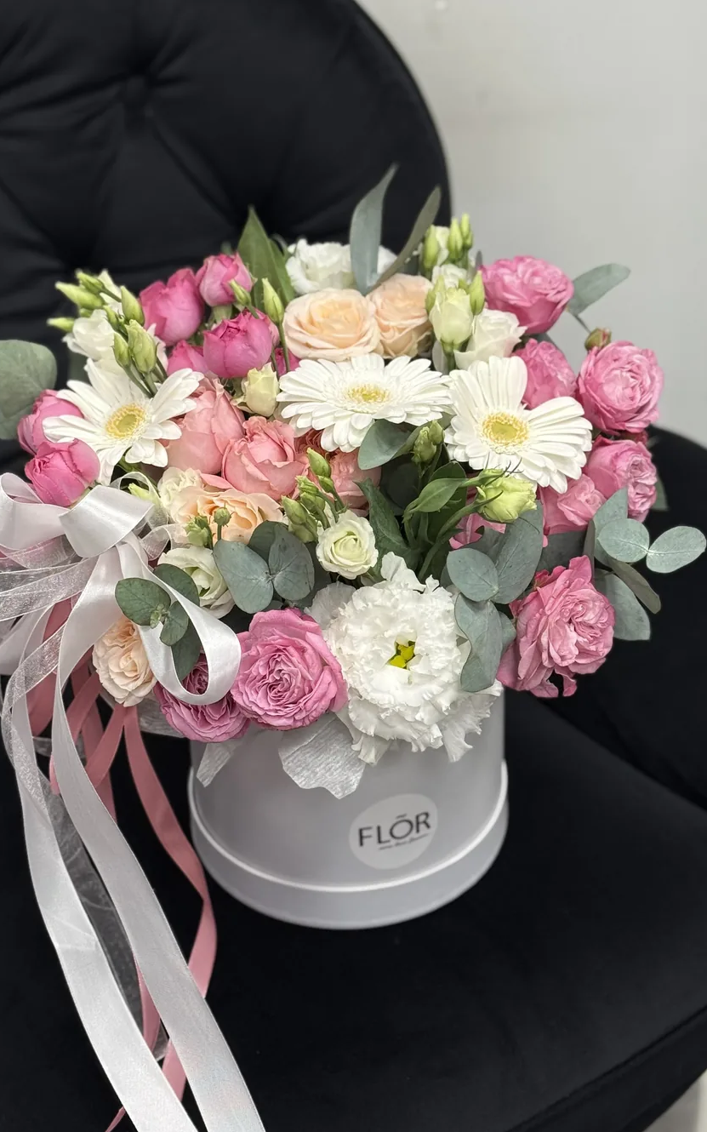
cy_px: 566
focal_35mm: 51
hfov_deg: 25.3
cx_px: 309
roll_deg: +3.7
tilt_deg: -32.8
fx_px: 1573
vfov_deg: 39.6
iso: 50
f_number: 1.78
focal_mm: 6.76
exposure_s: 1/100
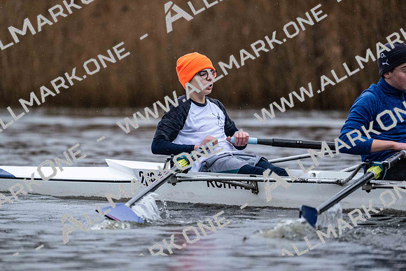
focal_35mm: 400
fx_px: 4512
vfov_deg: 3.4
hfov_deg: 5.2
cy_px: 136
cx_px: 203
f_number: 4.5
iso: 9000
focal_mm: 400
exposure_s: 1/1600
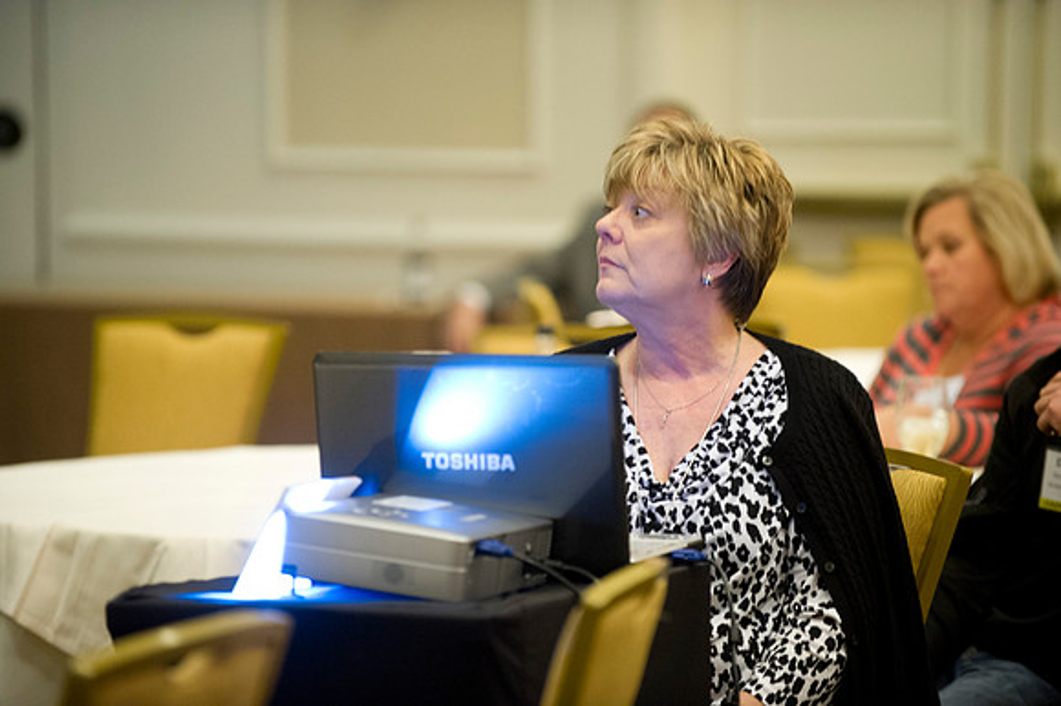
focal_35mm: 200
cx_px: 530
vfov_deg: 6.9
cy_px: 353
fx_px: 5891
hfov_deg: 10.3
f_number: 2.8
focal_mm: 200
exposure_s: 1/60
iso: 3200
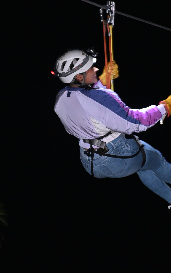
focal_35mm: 265
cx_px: 118
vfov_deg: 7.9
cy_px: 139
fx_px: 1977
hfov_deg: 5.0
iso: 4000
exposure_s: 1/100
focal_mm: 110
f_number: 4.5
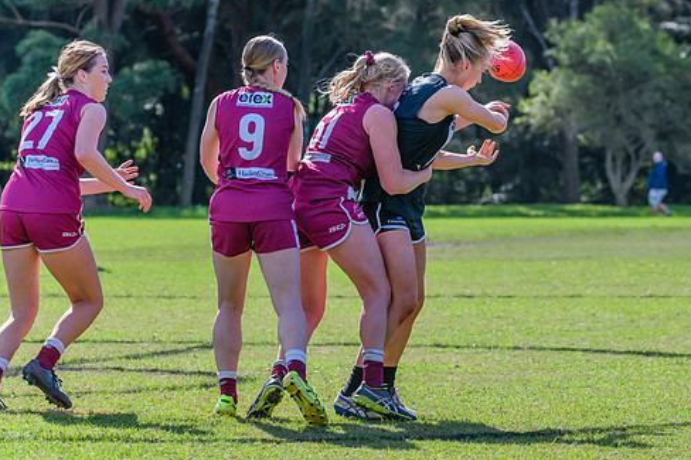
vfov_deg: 5.2
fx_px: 5085
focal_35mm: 265
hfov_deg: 7.8
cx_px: 510
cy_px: 251
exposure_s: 1/1250
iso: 800
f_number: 7.1
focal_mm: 170
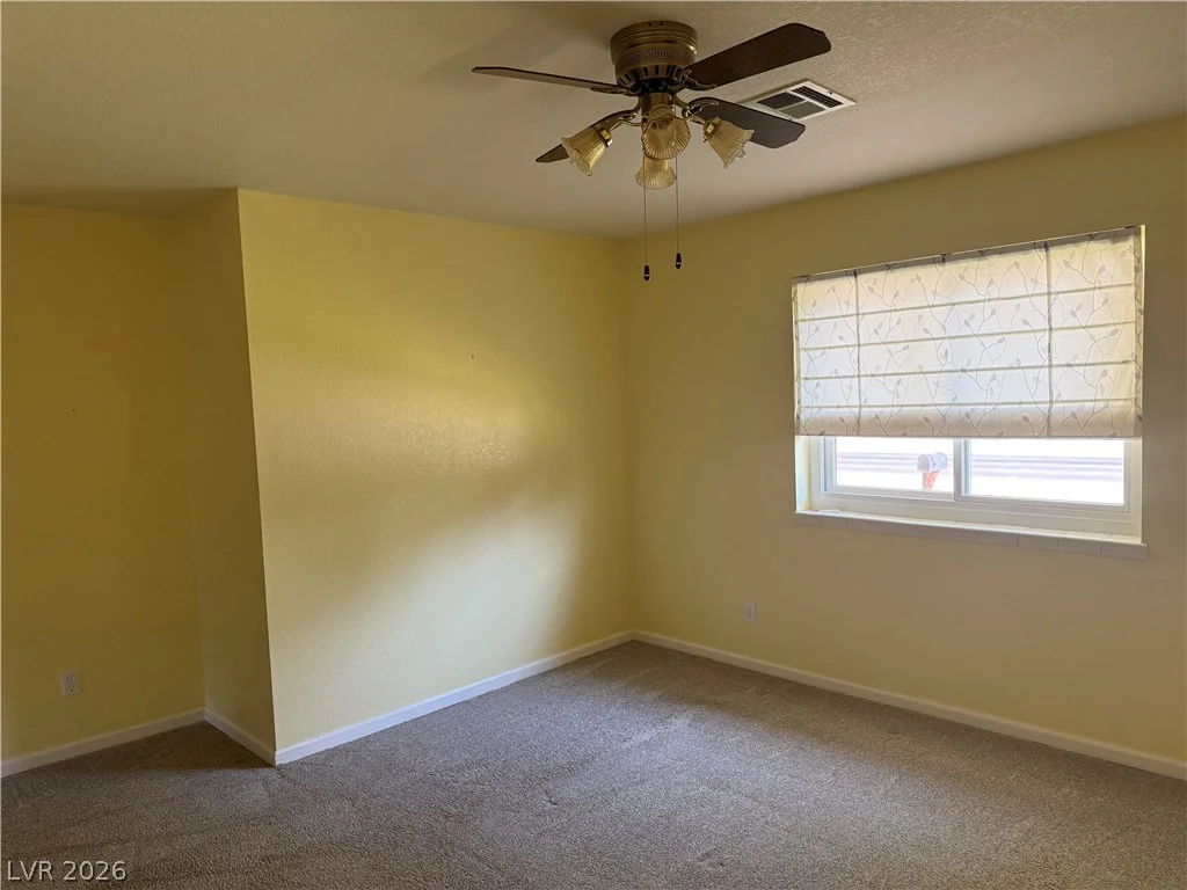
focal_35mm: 24
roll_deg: +1.9
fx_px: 823
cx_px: 594
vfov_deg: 56.8
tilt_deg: -3.0
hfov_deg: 71.6
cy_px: 445
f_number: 1.78
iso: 200
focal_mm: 6.76
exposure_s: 1/61
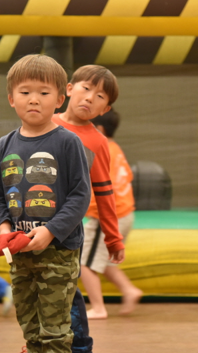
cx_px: 53
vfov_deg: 16.5
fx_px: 1215
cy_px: 176
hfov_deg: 9.3
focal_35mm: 130
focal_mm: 82
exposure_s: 1/60
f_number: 4
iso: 3200
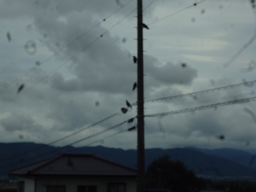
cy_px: 96
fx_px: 828
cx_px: 128
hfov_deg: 17.6
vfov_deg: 13.2
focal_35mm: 112
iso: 100
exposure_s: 1/640
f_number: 6.5
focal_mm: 20
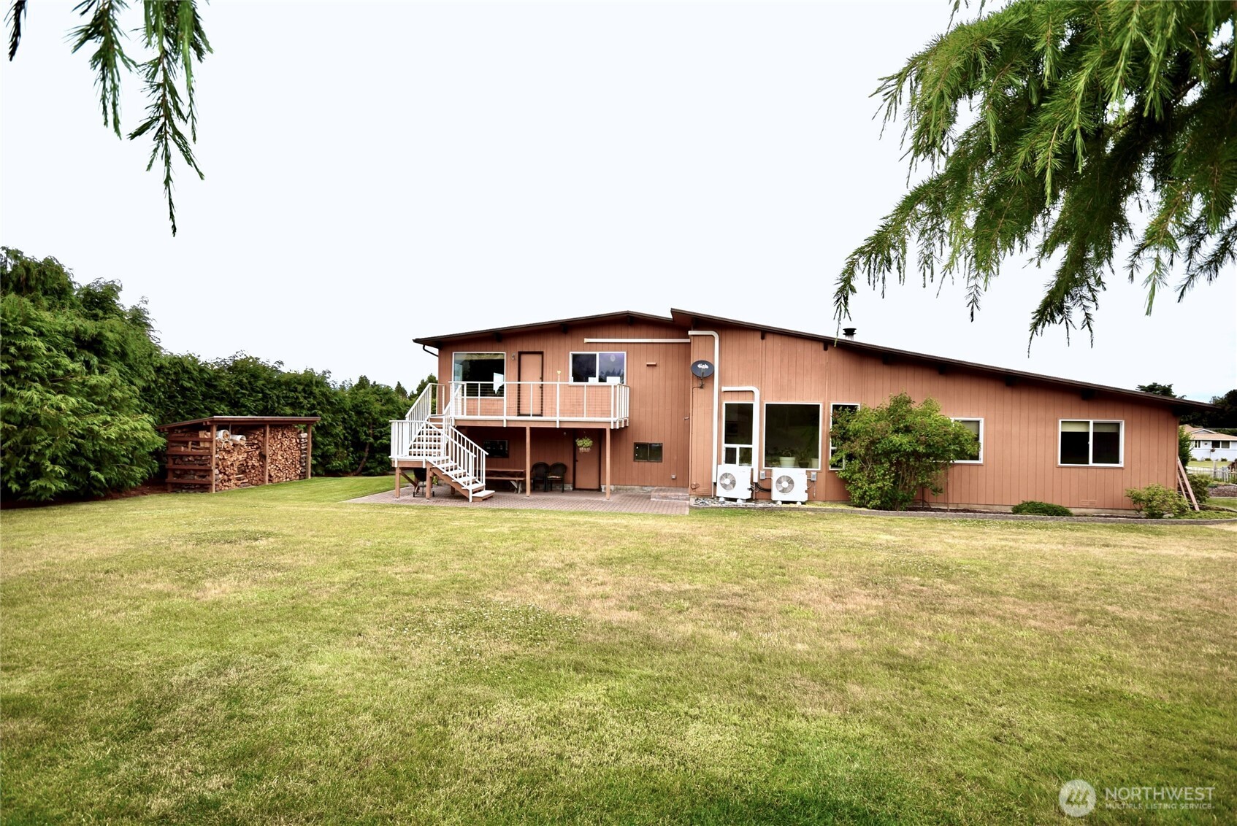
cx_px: 618
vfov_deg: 67.5
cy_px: 413
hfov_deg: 90.0
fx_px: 619
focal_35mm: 18
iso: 100
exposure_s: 1/200
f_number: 8
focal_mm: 12
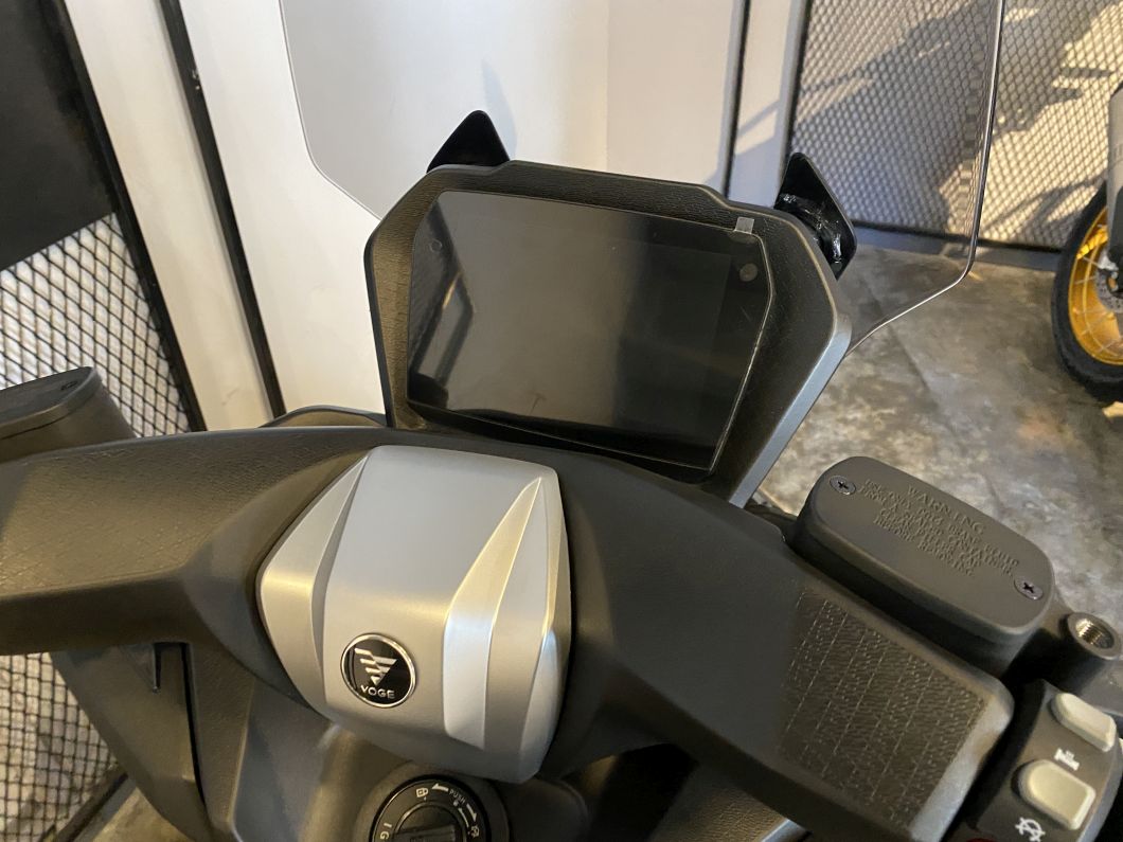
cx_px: 562
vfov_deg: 53.1
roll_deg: +3.6
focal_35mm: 26
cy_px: 421
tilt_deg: -37.1
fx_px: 843
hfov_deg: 67.3
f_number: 1.8
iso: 500
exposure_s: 1/33
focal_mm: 4.25
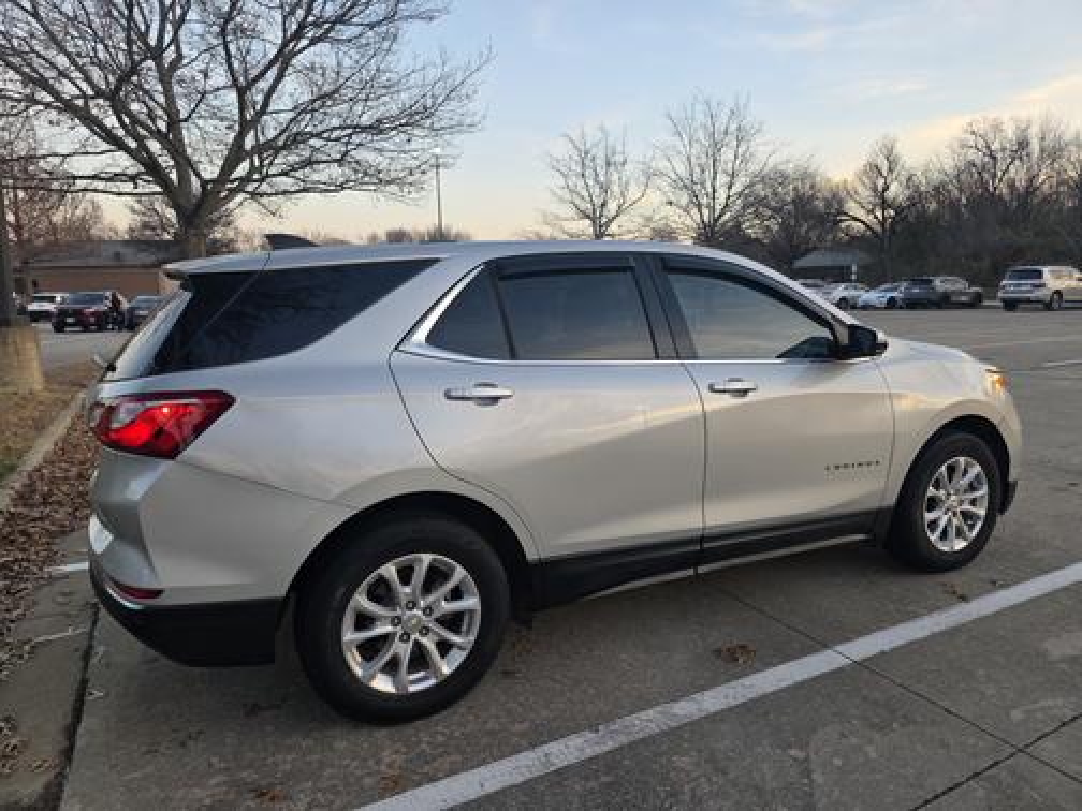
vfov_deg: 58.9
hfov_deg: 73.9
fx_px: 719
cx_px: 541
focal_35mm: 23
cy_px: 406
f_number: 1.7
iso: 80
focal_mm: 6.3
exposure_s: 1/180
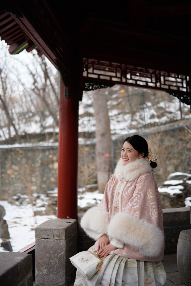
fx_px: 279
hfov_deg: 37.9
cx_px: 96
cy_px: 143
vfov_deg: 54.4
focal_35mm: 35
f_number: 1.4
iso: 100
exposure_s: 1/250
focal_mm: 35
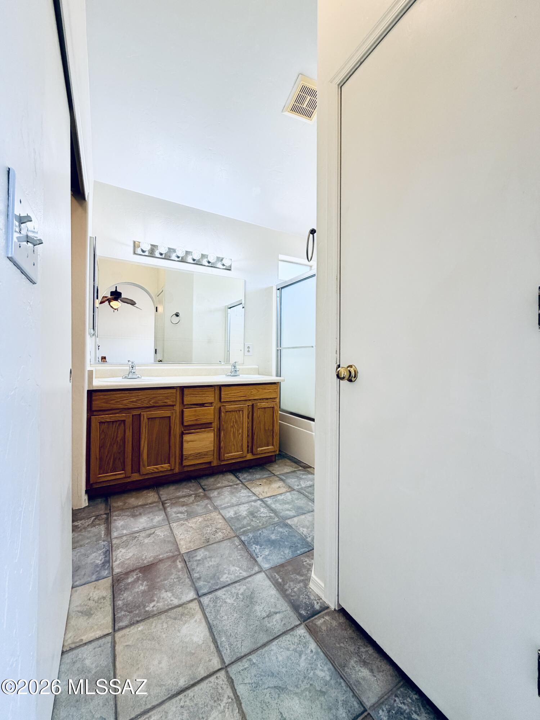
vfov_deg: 102.1
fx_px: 291
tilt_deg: -0.4
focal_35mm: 14
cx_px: 270
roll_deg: -1.0
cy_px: 360
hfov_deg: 85.7
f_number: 2.2
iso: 100
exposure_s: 1/120
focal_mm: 2.22
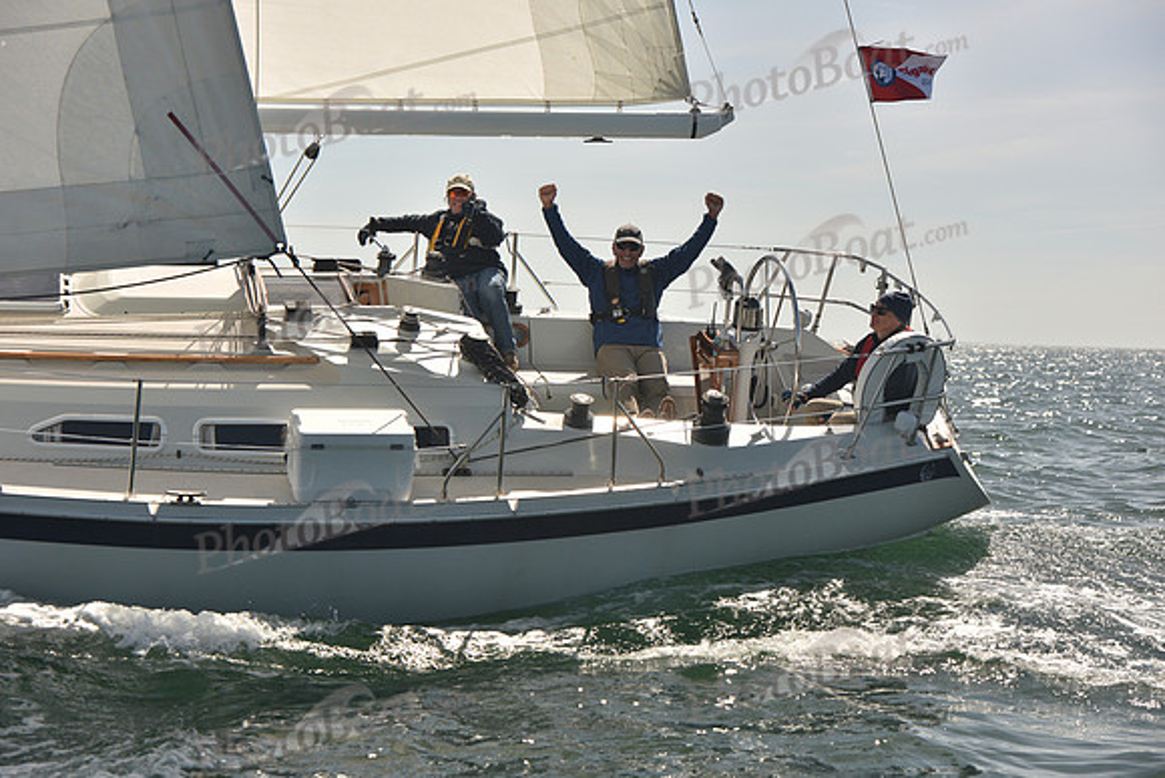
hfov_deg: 28.8
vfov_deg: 19.5
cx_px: 582
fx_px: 2266
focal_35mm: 70
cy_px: 389
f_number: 7.1
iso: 250
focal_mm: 70
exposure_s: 1/640
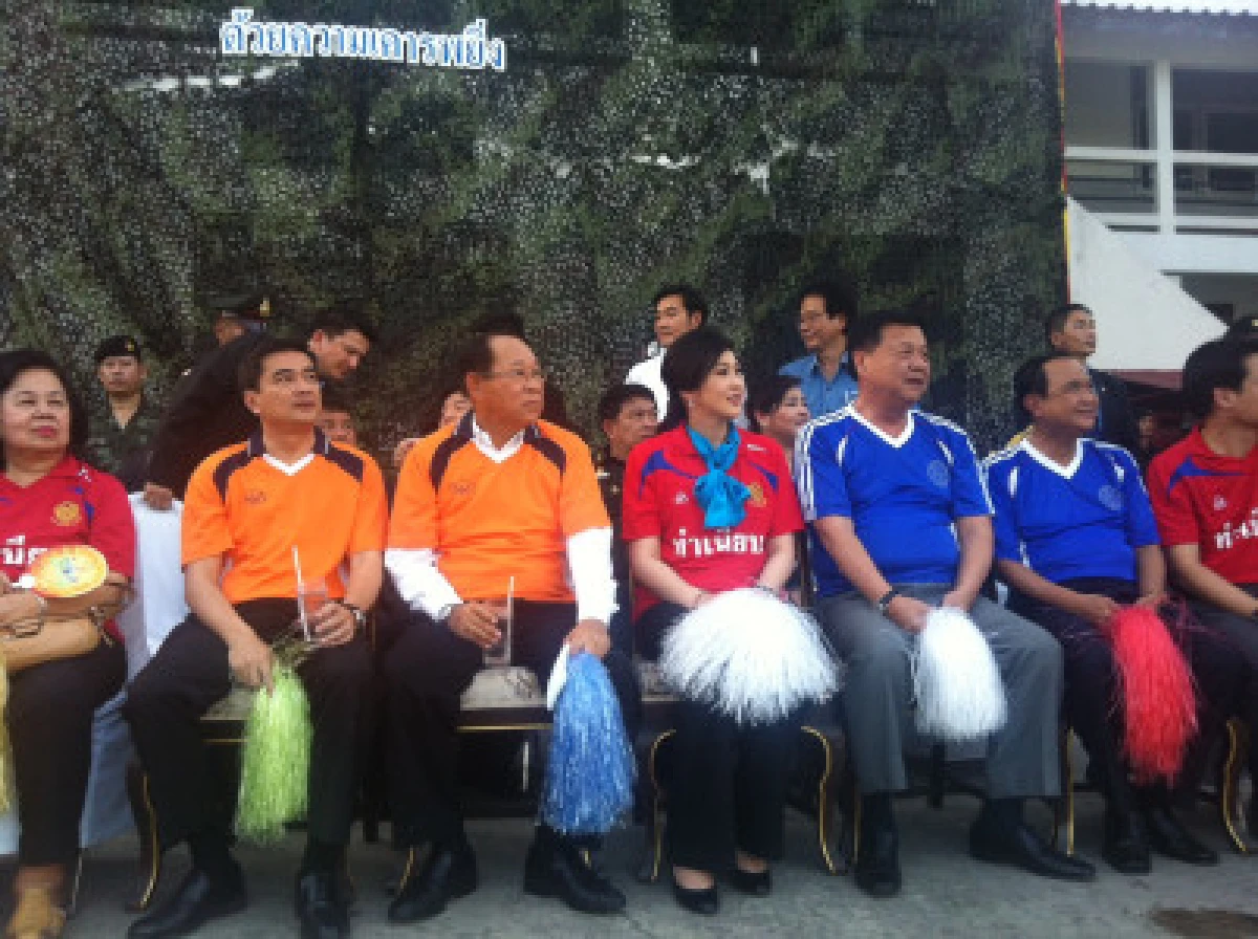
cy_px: 470
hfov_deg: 52.7
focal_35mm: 35
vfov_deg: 40.6
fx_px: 1270
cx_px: 629
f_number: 2.8
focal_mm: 3.85
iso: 80
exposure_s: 1/40
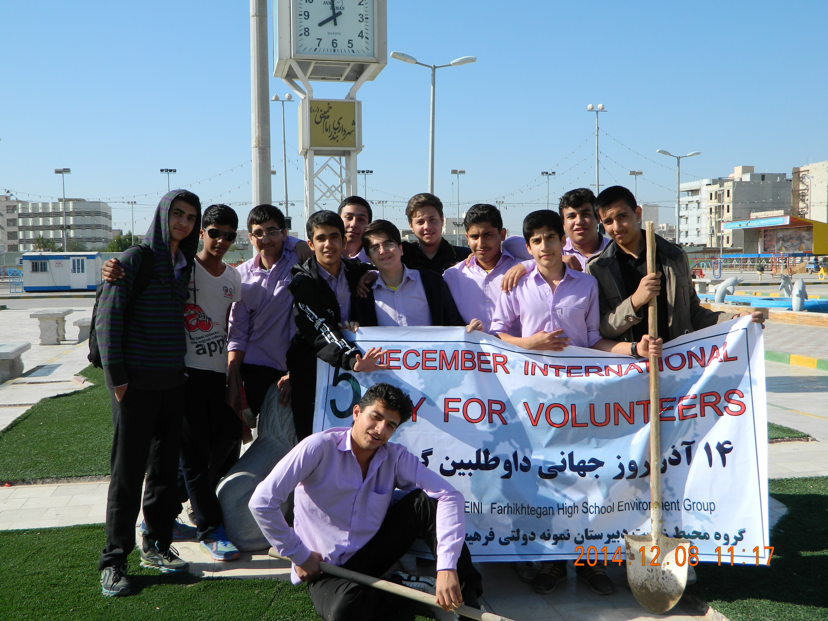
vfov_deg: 40.7
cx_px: 414
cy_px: 310
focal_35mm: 35
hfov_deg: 52.6
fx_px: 837
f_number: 3.3
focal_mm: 6.2
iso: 80
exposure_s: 1/1000
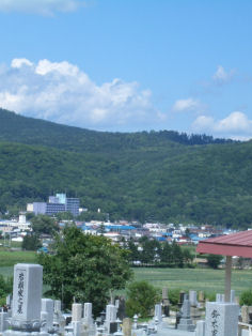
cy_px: 169
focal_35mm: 141
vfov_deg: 14.0
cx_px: 46
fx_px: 1367
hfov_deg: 10.5
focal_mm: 17.4
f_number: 4.8
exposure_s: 1/640
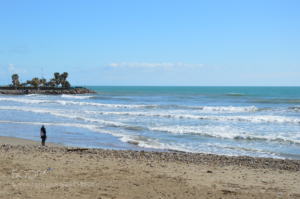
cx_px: 150
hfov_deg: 31.9
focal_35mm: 63
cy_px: 100
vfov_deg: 21.5
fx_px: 525
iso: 100
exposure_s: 1/250
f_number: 8
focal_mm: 42
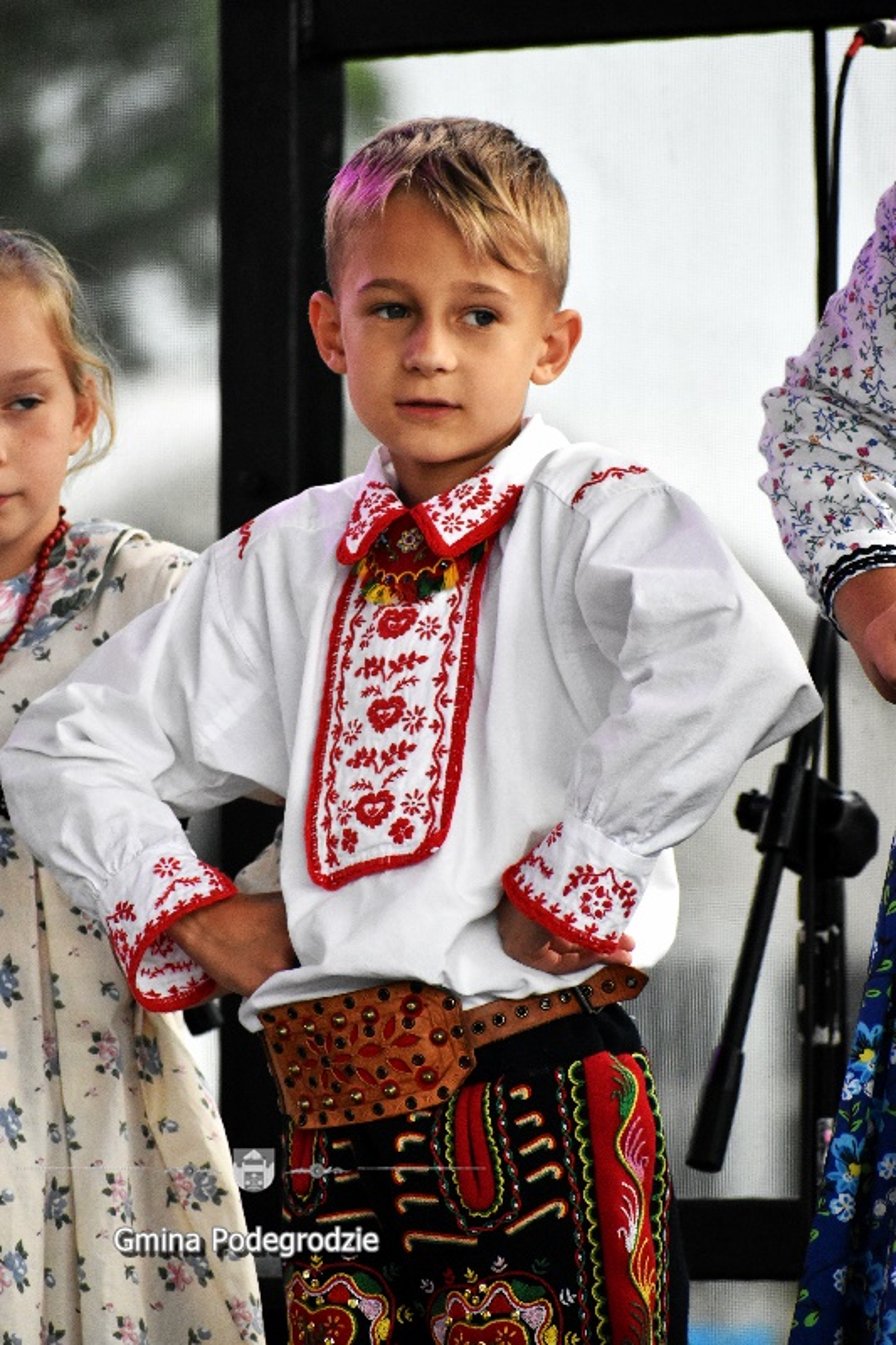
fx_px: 12324
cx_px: 448
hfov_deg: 4.2
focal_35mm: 330
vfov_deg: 6.2
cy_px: 672
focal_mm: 220
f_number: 6.3
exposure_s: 1/800
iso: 2500
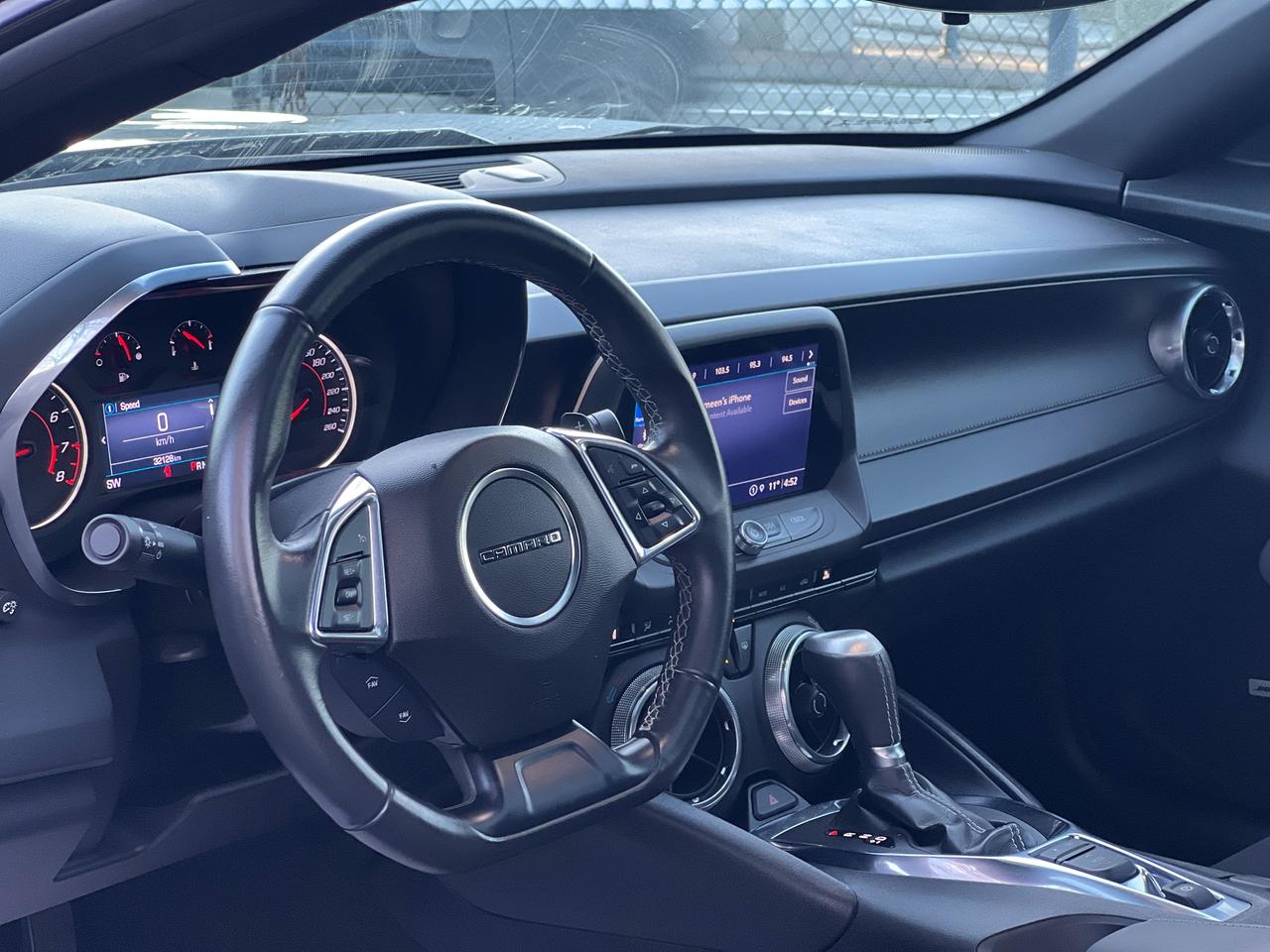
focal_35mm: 77
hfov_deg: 25.3
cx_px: 635
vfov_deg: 19.1
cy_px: 476
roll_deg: -0.8
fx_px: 2825
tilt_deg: -9.9
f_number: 2.8
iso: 160
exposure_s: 1/40
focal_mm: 9
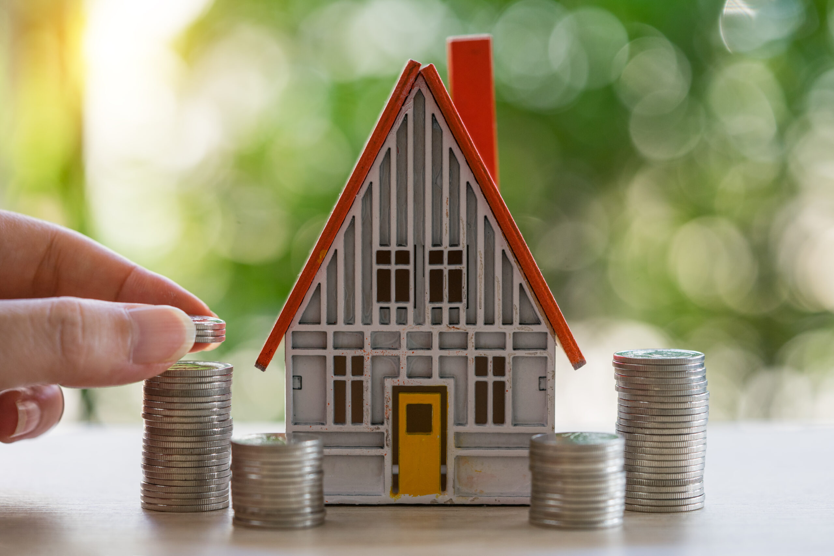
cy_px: 278
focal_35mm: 90
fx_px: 2085
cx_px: 417
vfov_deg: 15.2
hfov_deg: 22.6
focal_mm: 90
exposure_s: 1/200
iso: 400
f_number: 4
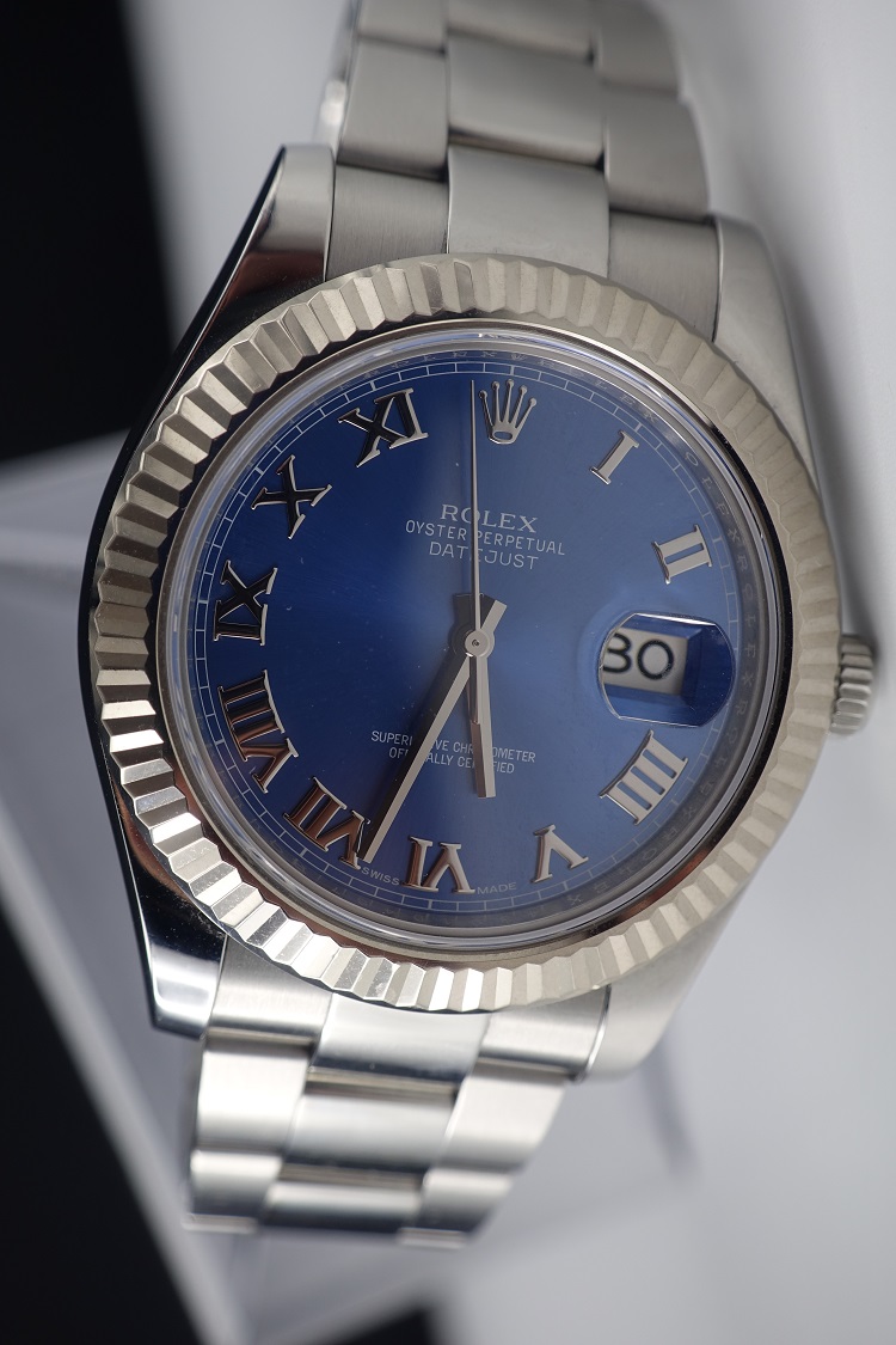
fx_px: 2165
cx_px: 448
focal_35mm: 58
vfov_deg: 34.5
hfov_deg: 23.4
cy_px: 672
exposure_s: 1/80
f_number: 5
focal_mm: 21.19
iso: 125
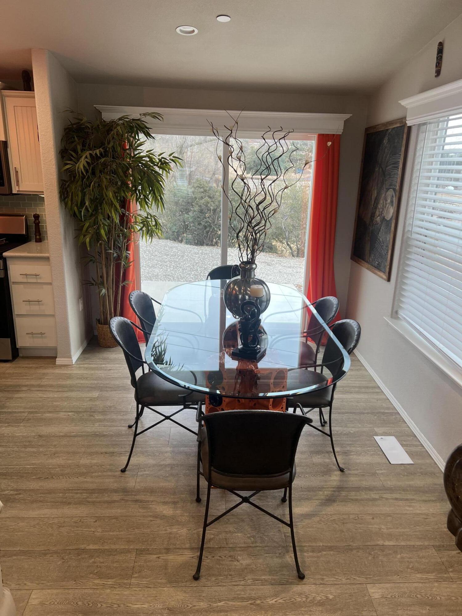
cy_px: 308
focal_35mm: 26
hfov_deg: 53.1
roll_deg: -1.4
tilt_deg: -16.3
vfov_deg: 67.3
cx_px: 231
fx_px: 463
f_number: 1.5
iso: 64
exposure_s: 1/120
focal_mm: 5.7
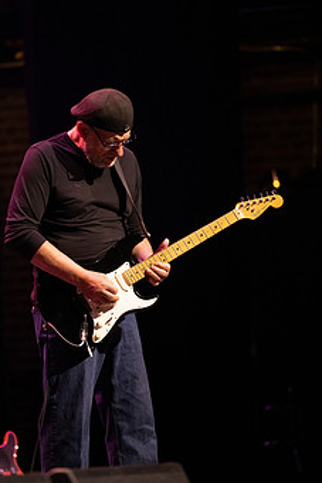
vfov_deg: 7.8
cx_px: 125
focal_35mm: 264
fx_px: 3545
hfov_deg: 5.2
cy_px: 228
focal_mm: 200
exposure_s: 1/320
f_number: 2.8
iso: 3200
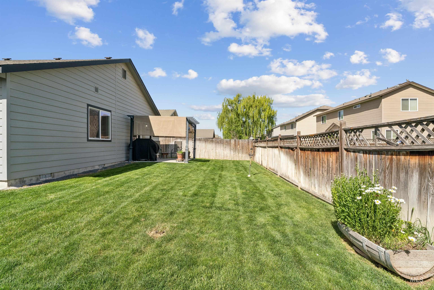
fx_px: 215
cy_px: 145
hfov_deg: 90.6
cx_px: 217
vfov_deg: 68.0
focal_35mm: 18
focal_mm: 17.8
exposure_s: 1/250
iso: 400
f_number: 13
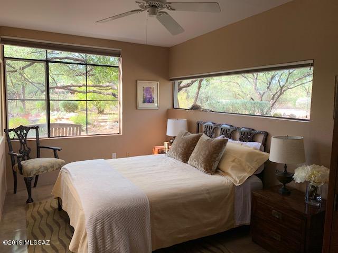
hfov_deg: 67.3
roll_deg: -1.6
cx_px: 169
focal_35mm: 26
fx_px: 254
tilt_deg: -6.0
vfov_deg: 53.1
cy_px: 126
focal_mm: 4.25
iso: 50
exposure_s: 1/121
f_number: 1.8
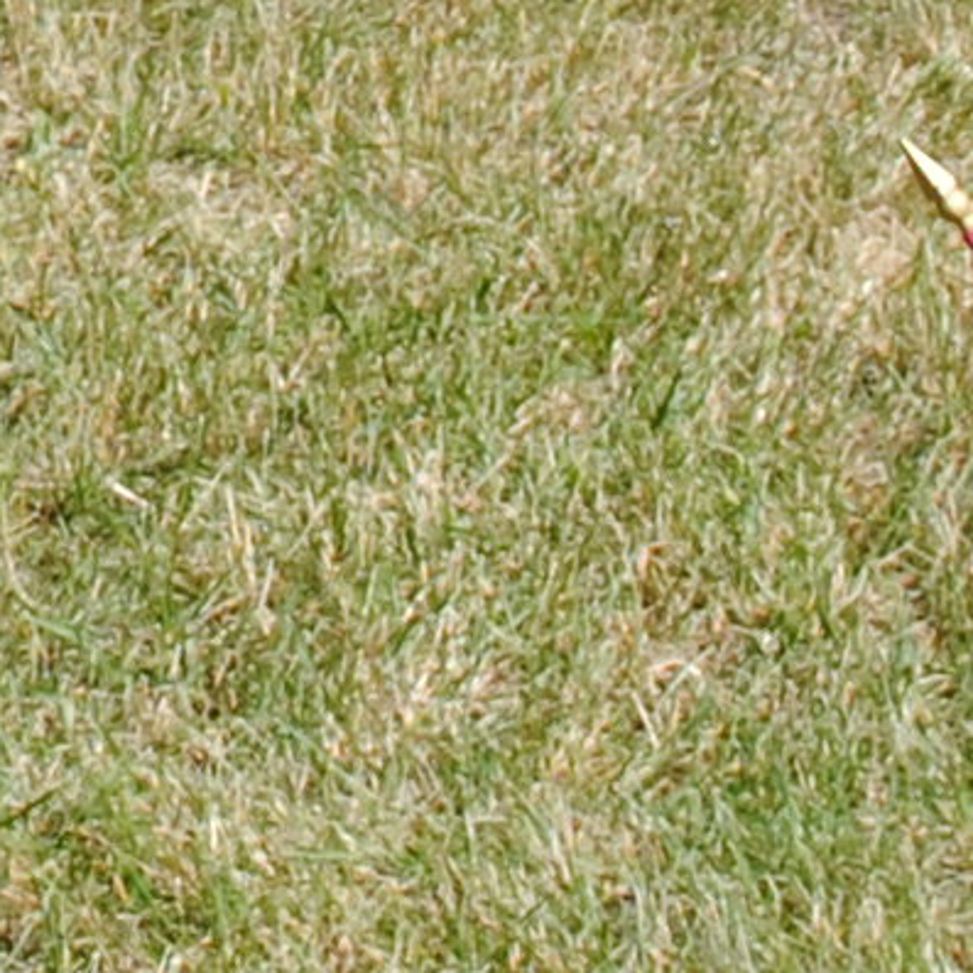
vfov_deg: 5.2
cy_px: -1338
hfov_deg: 5.3
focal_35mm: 324
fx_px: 10304
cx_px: -674
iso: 100
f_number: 8
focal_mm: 26
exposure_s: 1/250
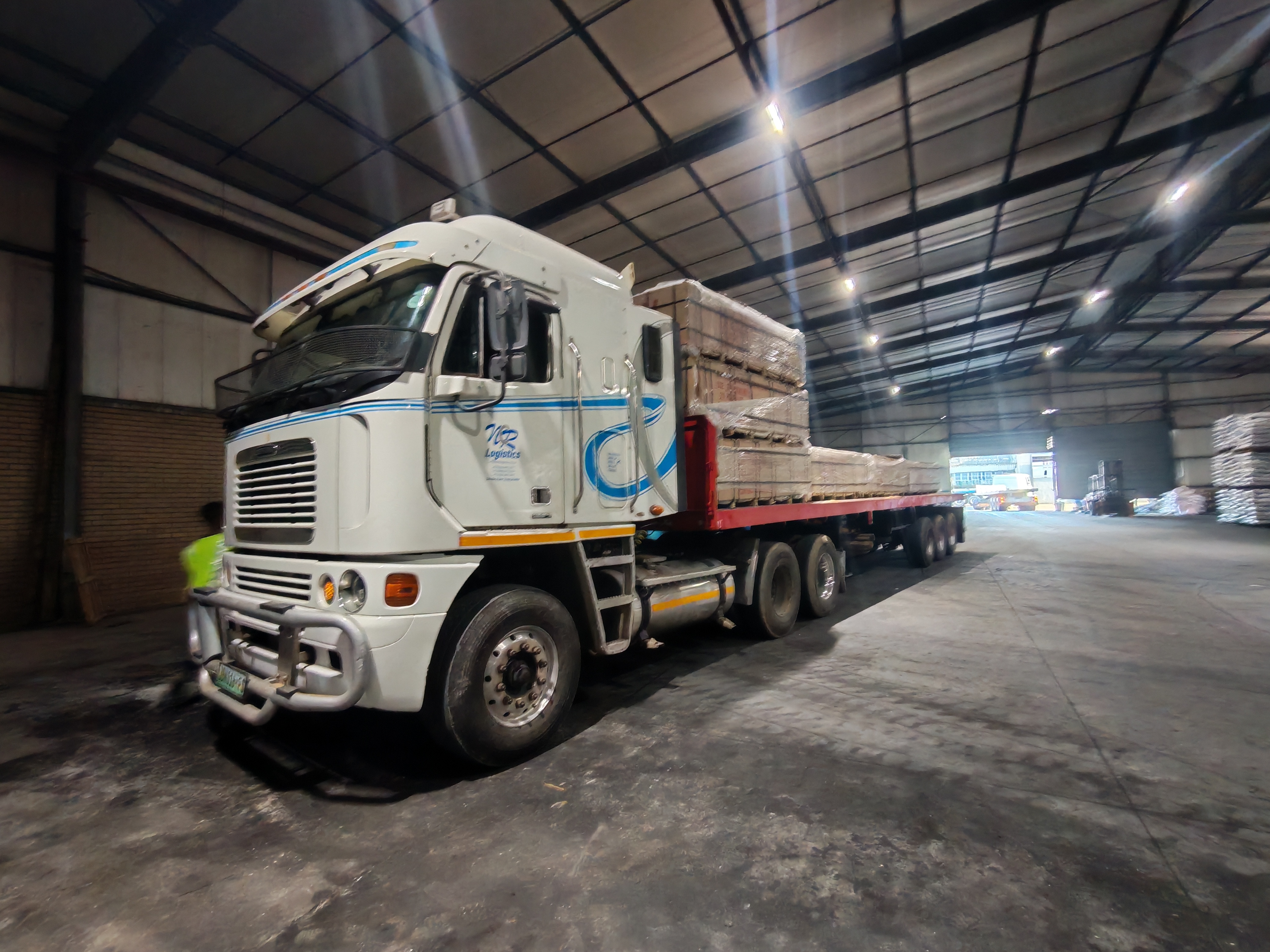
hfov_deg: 94.5
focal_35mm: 16
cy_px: 476
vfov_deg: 78.1
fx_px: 587
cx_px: 635
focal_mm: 1.96
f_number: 2.2
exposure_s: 1/14
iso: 500
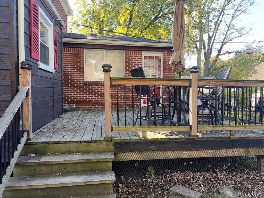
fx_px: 198
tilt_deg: -1.8
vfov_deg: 53.1
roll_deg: -0.3
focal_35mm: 26
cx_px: 132
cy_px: 99
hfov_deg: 67.3
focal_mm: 5.96
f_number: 1.6
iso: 50
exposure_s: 1/319
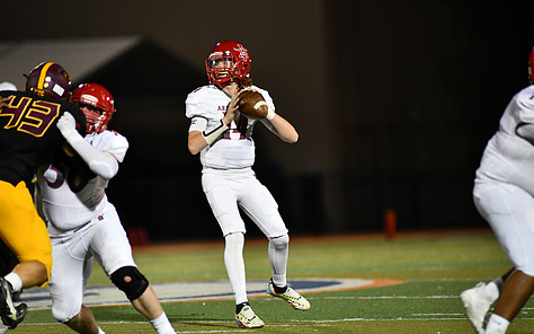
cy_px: 174
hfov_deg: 5.6
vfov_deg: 3.5
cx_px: 232
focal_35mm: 374
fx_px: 5442
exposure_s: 1/1000
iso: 2000
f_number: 2.8
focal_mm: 300
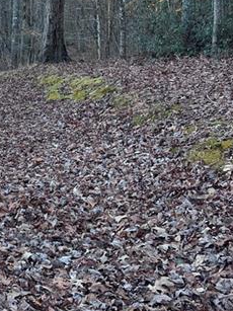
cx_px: -56
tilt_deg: -2.0
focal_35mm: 65
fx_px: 584
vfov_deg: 29.0
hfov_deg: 20.9
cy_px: 51
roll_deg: -0.2
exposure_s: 1/214
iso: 40
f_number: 1.5
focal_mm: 5.7
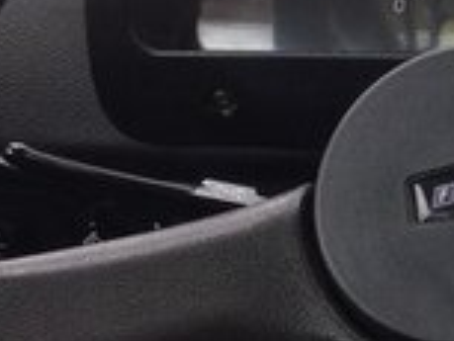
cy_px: 22
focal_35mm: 125
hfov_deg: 13.9
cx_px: 837
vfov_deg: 11.8
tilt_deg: -11.9
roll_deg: +0.0
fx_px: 1641
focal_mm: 4.15
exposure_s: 1/100
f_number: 2.2
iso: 50
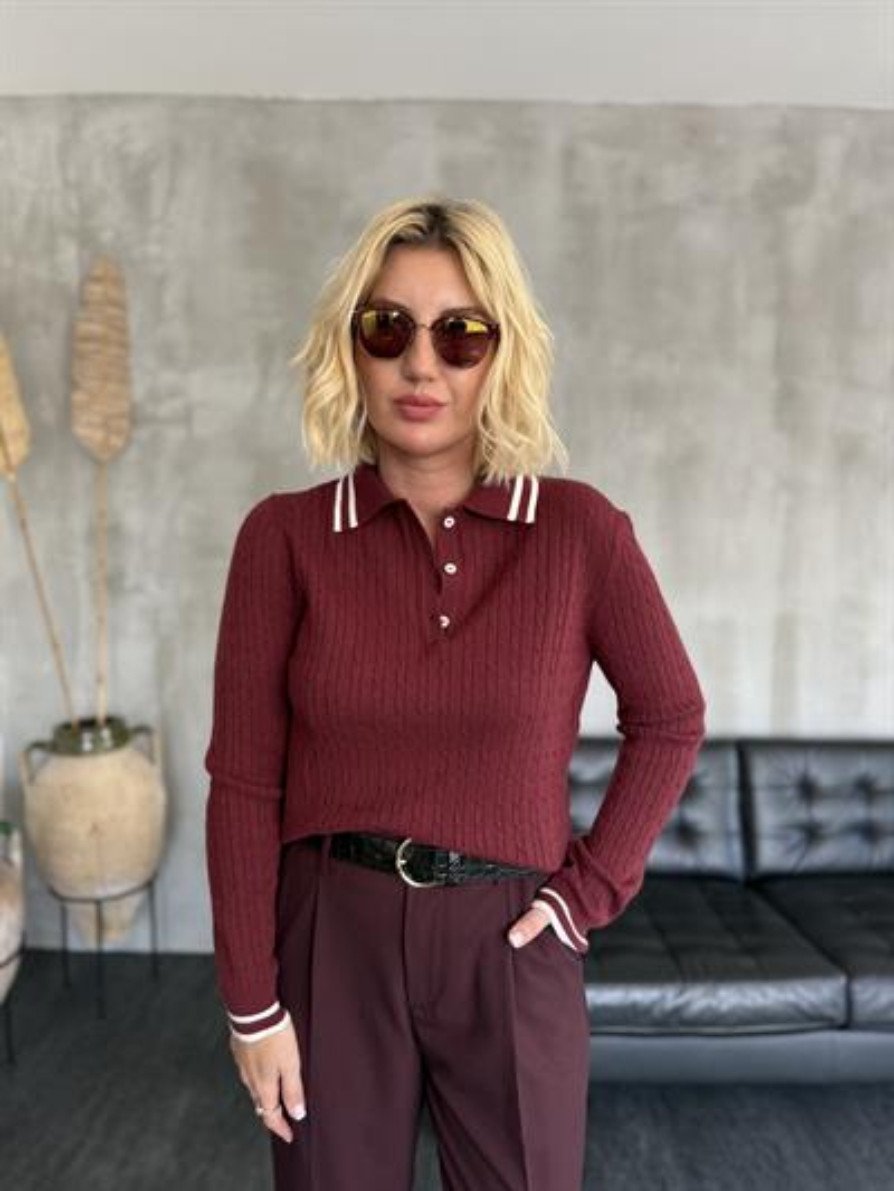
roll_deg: -0.7
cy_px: 596
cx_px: 447
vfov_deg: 71.6
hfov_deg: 56.8
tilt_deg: -4.6
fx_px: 826
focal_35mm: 24
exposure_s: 1/121
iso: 200
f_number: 1.78
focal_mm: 6.76
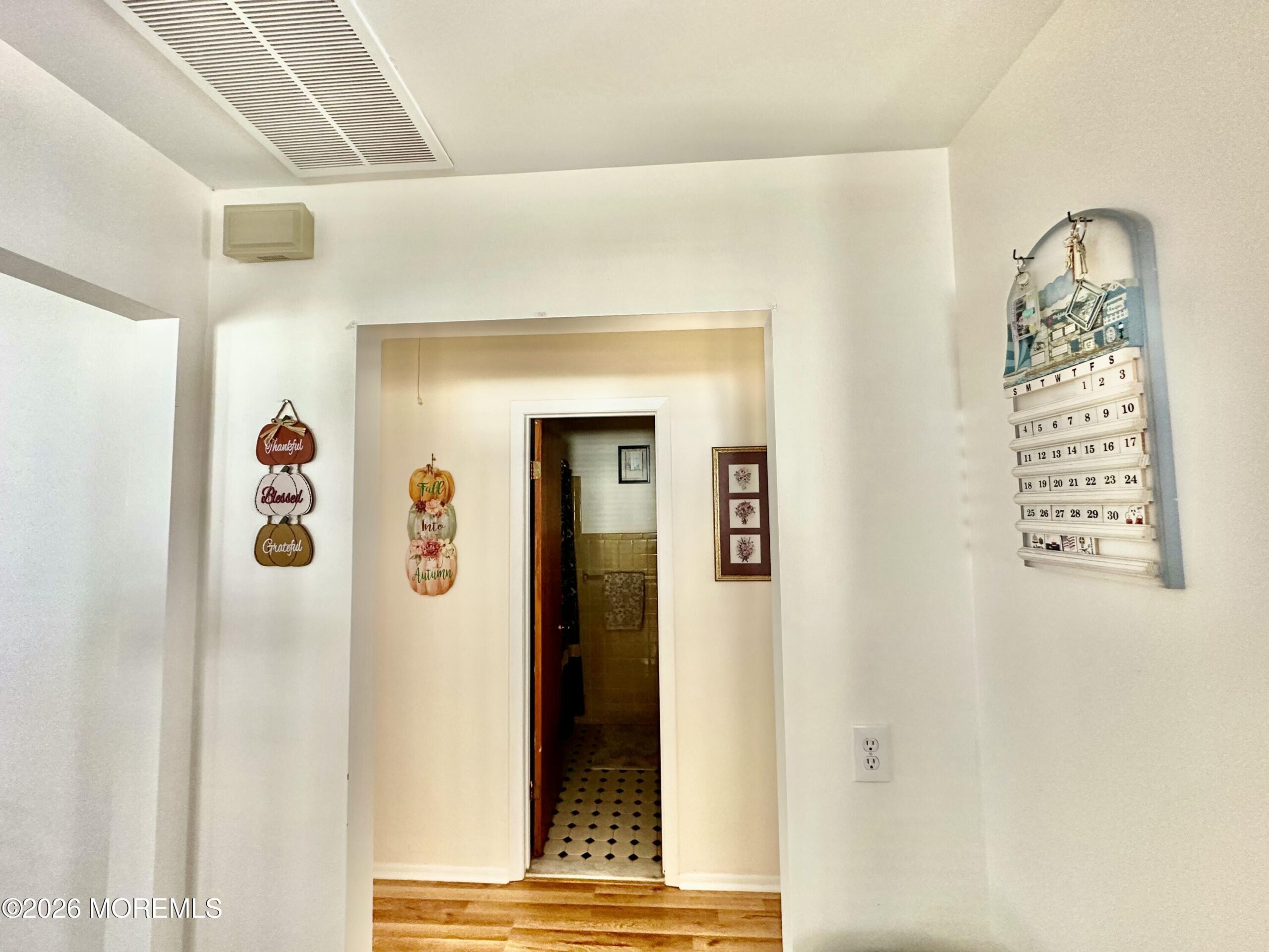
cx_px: 634
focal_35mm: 14
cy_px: 476
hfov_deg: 102.1
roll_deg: +0.8
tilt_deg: +4.1
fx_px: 513
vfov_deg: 85.7
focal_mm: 2.22
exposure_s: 1/120
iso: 250
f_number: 2.2
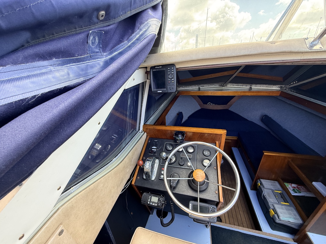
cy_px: 122
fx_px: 132
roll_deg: +3.3
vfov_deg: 85.7
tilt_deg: -23.7
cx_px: 163
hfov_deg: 102.1
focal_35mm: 14
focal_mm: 2.22
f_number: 2.2
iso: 80
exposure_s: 1/99
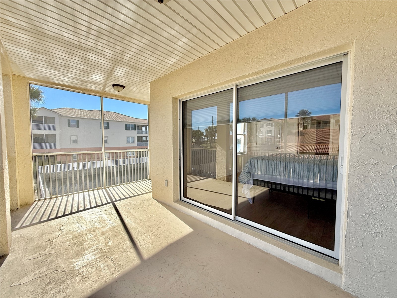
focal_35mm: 14
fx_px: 161
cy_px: 149
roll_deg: -1.0
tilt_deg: -3.1
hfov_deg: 102.1
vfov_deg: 85.7
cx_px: 198
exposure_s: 1/701
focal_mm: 2.22
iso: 64
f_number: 2.2
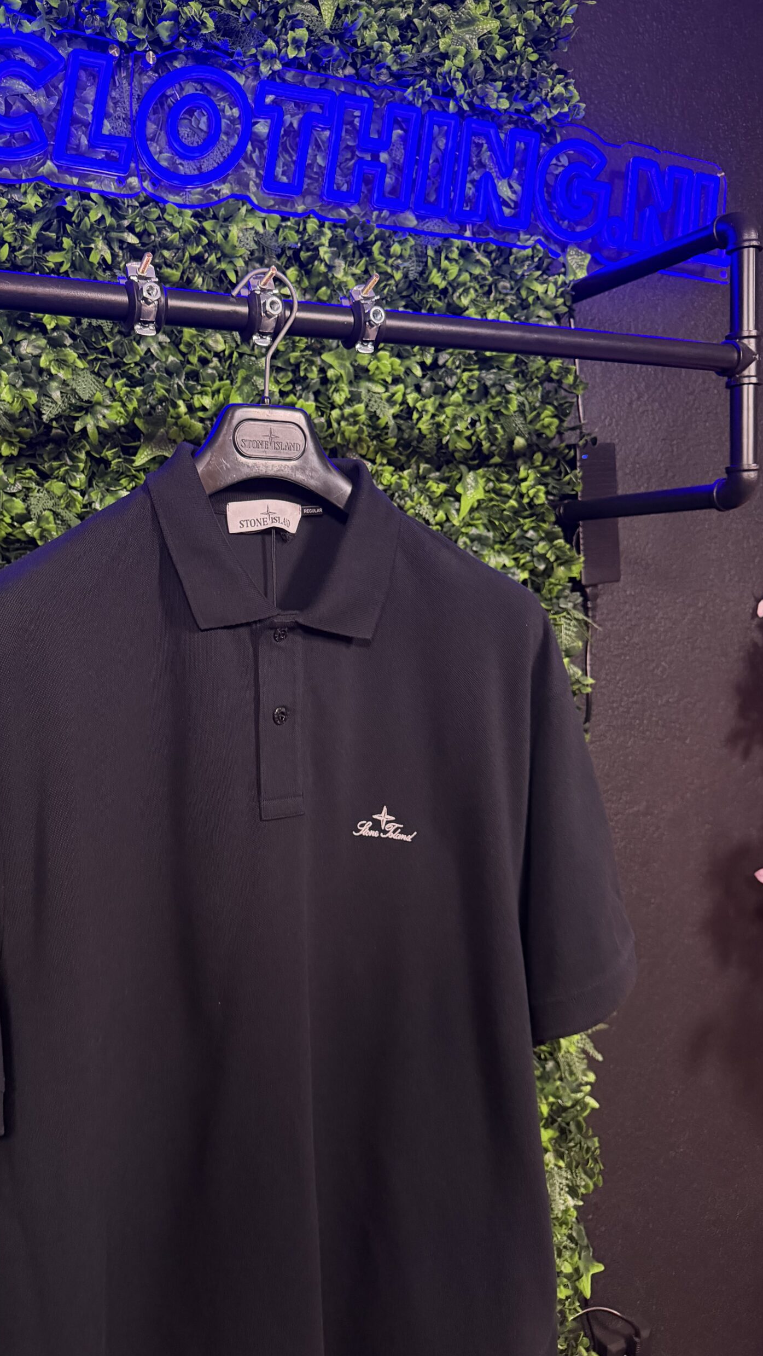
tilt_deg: -3.0
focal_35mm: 27
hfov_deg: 42.3
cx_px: 249
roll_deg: +0.7
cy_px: 661
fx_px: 971
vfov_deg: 69.8
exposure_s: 1/36
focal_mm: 6.76
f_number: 1.78
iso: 800
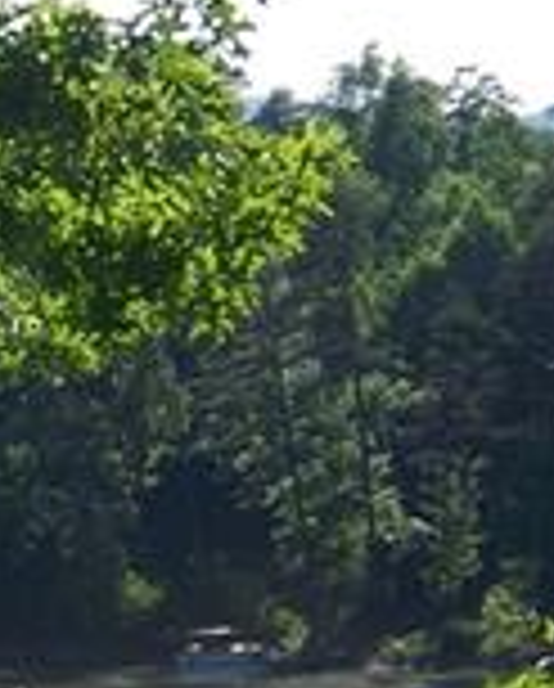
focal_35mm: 285
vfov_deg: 6.8
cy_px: 441
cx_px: -95
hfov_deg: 5.4
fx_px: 5824
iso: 64
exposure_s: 1/800
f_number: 3.2
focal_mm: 11.7
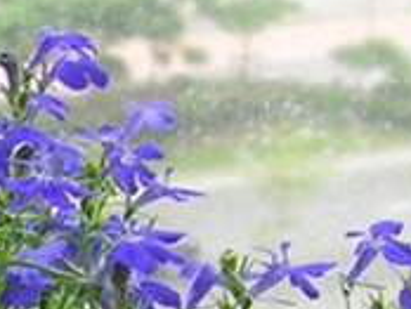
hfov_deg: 12.2
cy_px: 625
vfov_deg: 8.9
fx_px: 1867
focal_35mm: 157
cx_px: -106
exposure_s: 1/115
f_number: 2.8
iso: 50
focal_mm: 5.8
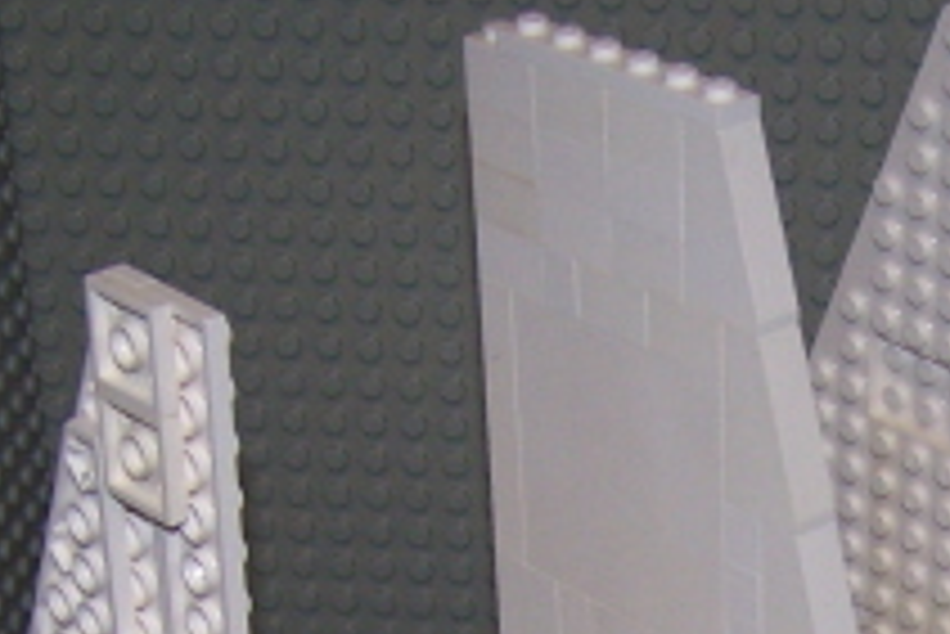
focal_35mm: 120
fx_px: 3169
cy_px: 1034
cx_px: 896
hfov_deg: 16.8
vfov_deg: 10.9
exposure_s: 1/60
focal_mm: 6.3
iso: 140
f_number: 2.8
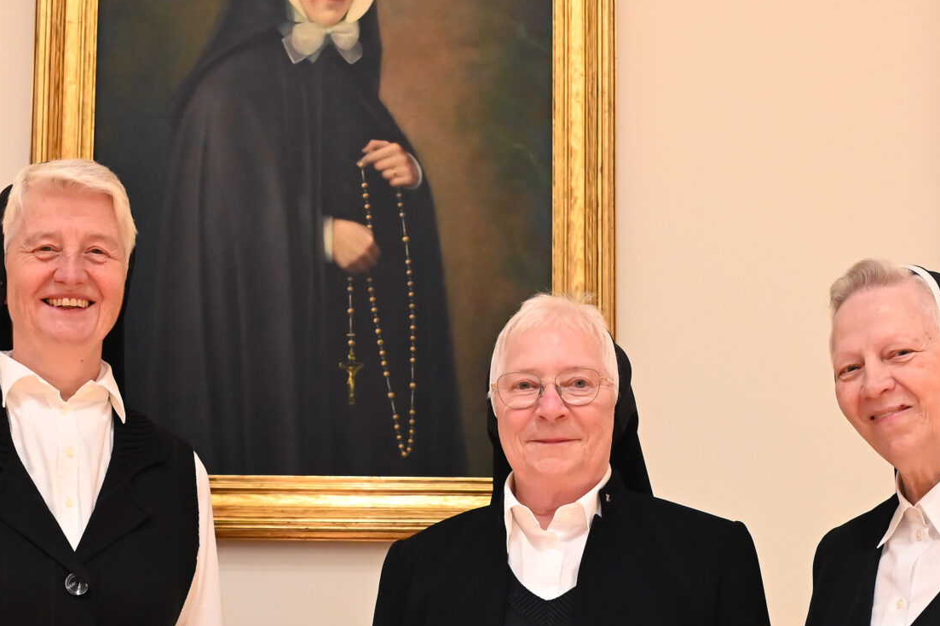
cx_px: 390
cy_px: 442
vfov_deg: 20.4
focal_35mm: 66
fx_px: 1726
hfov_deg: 30.4
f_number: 4
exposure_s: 1/80
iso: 3200
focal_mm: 28.5
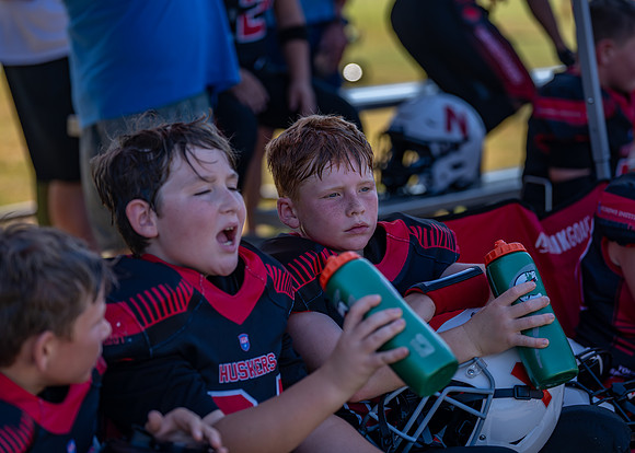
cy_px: 226
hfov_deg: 16.6
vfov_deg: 11.9
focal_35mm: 121
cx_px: 347
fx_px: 2180
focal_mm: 111
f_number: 2.8
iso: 160
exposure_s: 1/1000
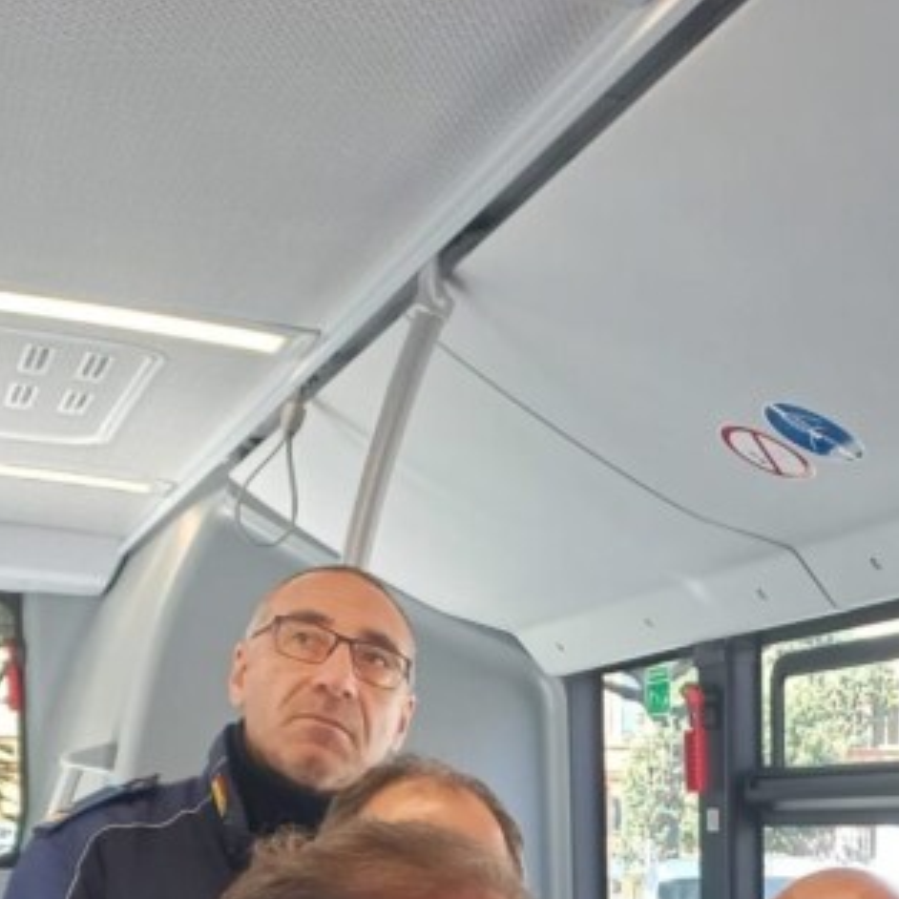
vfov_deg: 22.1
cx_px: 842
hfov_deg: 23.2
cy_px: 1097
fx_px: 2116
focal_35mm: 72
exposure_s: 1/49
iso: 100
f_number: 1.8
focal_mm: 4.6
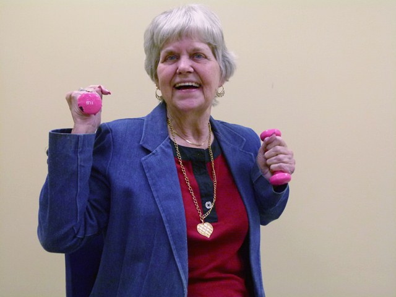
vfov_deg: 32.9
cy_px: 148
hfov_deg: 42.9
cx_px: 198
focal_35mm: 44
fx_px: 503
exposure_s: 1/60
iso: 400
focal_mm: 7.9
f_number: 3.2
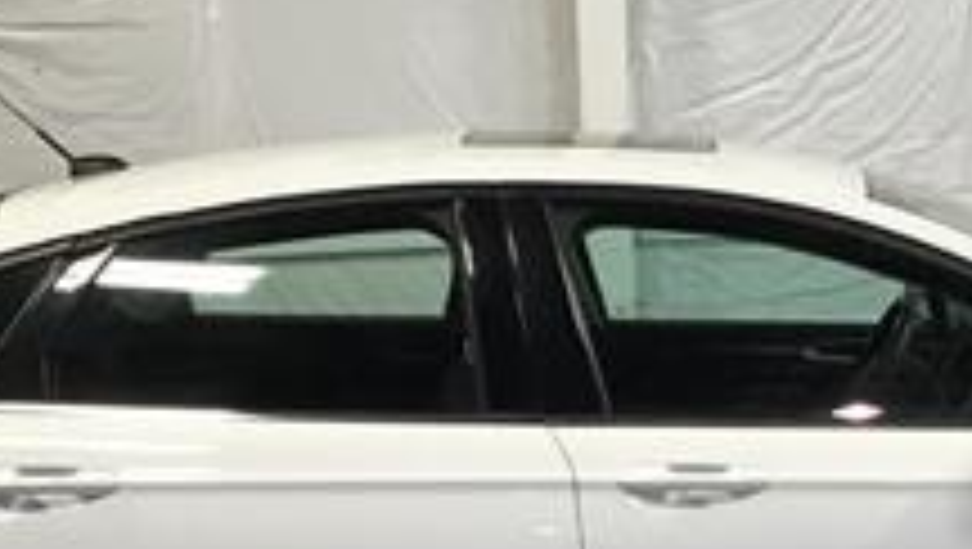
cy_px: 544
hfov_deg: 21.2
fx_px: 2580
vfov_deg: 12.0
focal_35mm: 100
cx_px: 688
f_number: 2.4
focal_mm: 3.3
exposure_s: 1/30
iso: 40
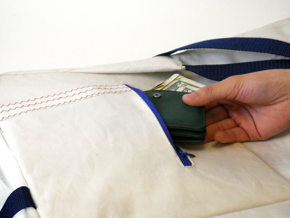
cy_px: 109
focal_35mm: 74
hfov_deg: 26.3
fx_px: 620
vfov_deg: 19.9
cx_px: 145
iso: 6400
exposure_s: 1/800
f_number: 9
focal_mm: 37
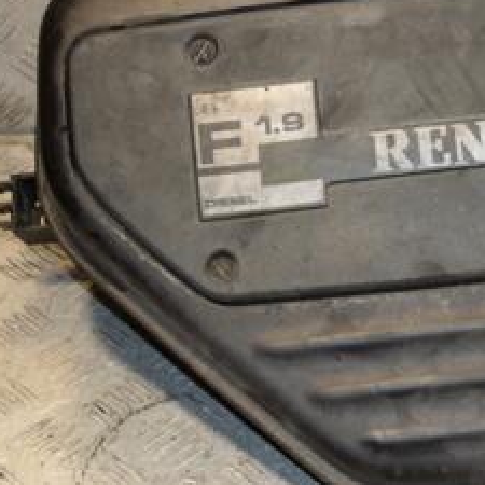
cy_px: 211
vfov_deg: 16.0
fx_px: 1728
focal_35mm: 109
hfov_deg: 15.8
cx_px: 429
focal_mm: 32
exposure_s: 1/200
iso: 800
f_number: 5
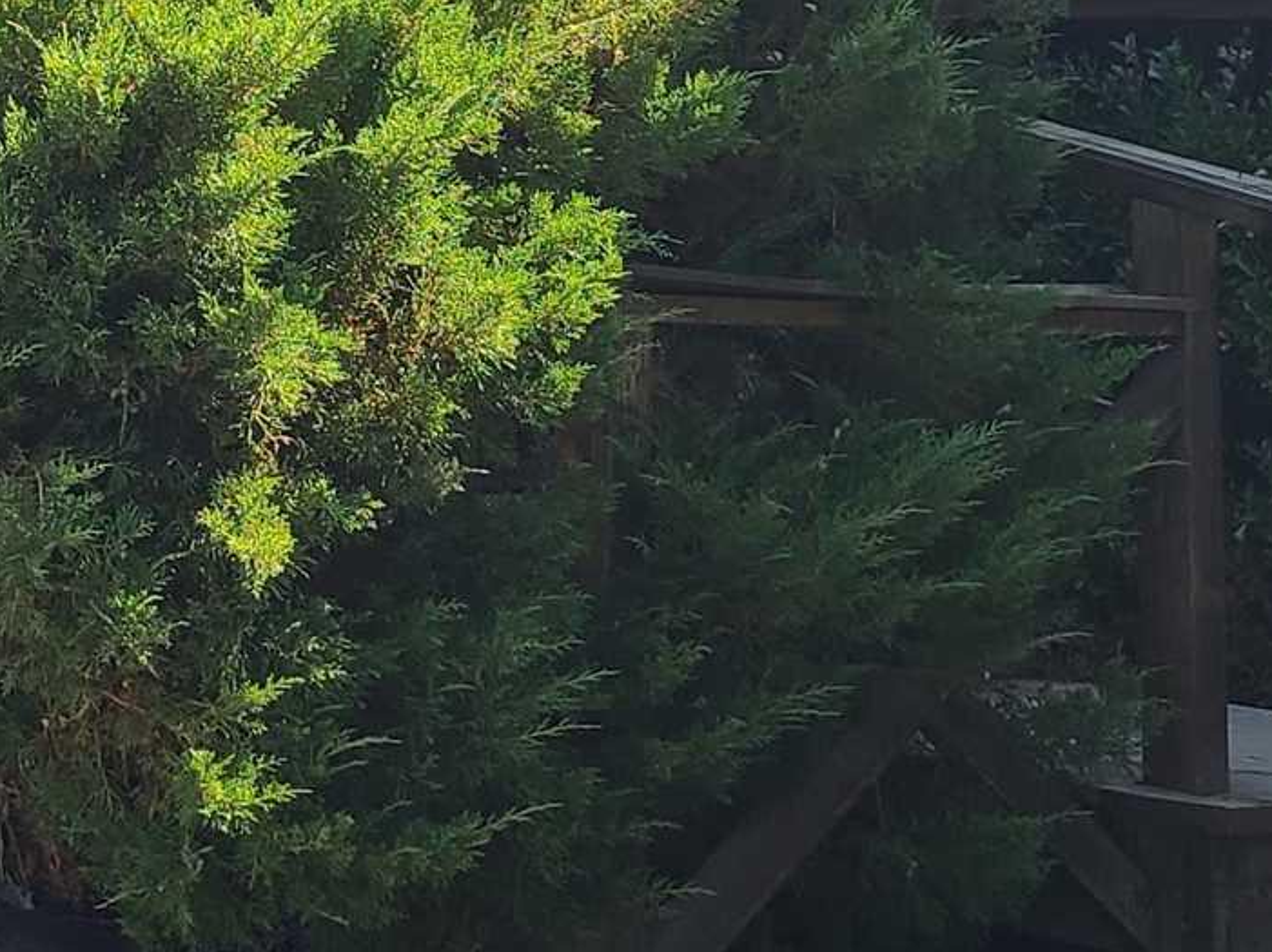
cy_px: -350
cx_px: -125
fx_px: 4187
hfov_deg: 16.7
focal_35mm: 114
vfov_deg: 12.5
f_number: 1.8
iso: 40
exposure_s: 1/902
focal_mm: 5.4
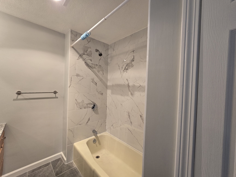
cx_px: 118
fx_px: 89
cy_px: 88
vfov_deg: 89.9
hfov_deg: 106.2
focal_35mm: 13
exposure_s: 1/60
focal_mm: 2.2
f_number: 2.2
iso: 100
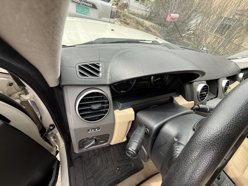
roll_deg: -14.0
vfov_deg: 85.7
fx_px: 100
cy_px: 93
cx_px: 124
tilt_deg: -43.6
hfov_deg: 102.1
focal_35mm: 14
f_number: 2.2
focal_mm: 2.22
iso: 50
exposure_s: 1/149
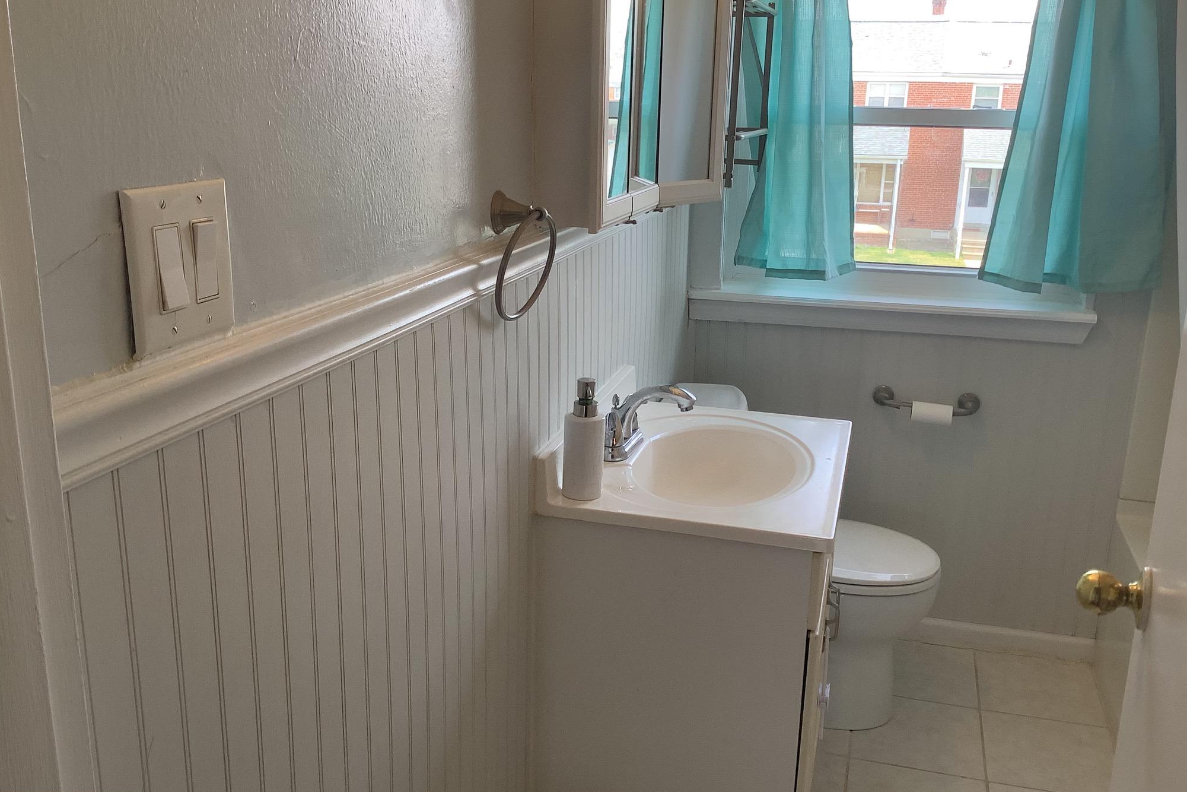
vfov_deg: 40.0
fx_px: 1088
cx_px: 603
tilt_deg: -16.3
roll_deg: -1.2
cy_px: 388
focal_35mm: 33
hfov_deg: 57.2
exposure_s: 1/120
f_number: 2.4
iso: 64
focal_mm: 3.3
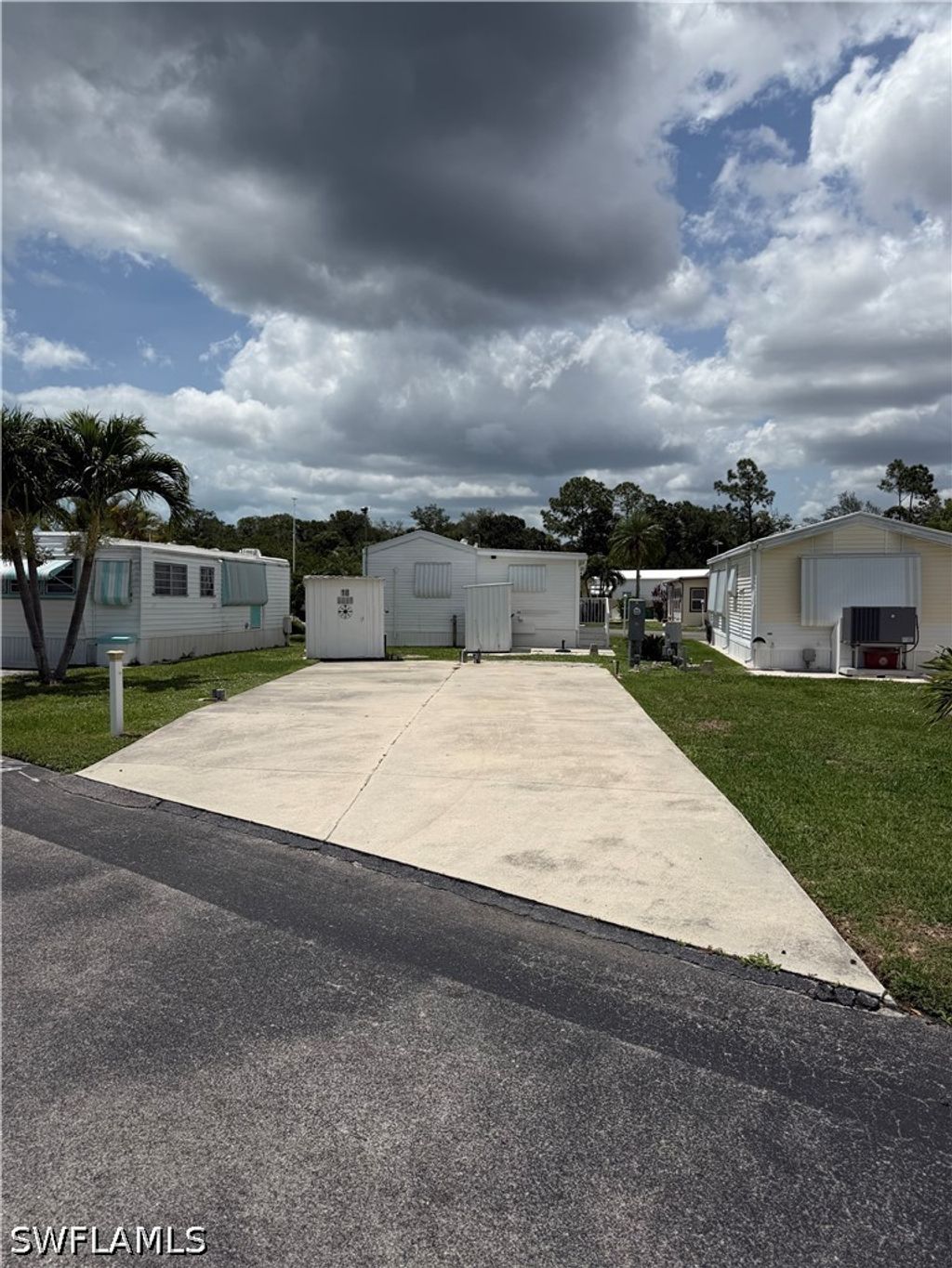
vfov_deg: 71.6
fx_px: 880
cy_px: 634
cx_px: 476
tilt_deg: -1.9
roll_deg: -0.8
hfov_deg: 56.8
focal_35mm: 24
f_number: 1.78
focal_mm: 6.76
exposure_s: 1/11905
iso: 80
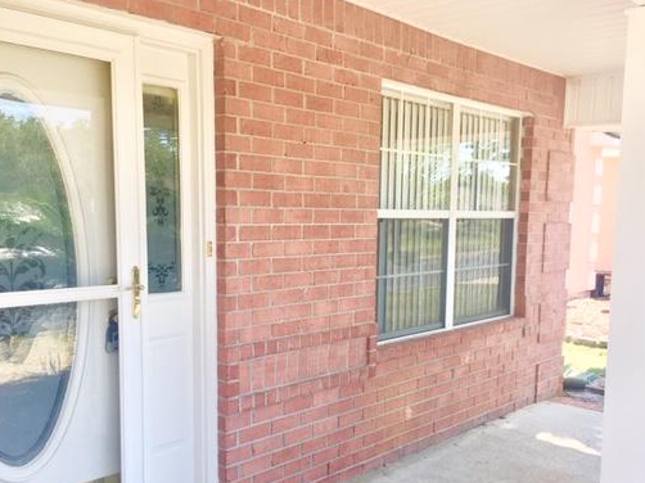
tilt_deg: -7.0
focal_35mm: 37
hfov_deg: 50.1
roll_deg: -2.0
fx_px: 689
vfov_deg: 38.4
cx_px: 356
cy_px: 294
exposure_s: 1/242
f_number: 2.2
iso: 25
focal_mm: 4.15
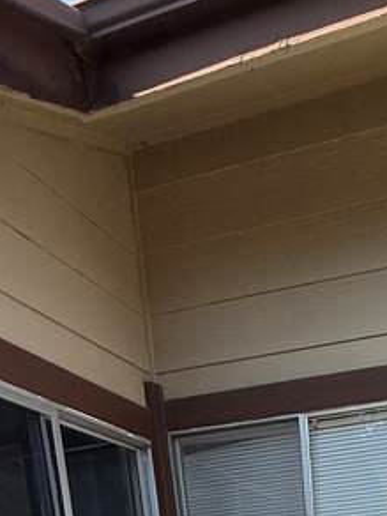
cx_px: 380
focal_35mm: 46
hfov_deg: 29.6
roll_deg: +3.2
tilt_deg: -10.7
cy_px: 778
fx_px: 686
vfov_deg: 27.7
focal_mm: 2.22
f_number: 2.2
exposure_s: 1/2410
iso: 50
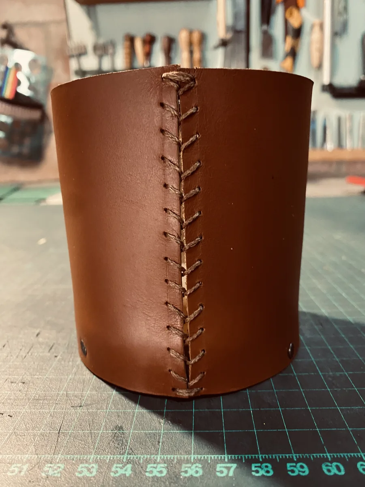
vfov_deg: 67.3
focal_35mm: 26
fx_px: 366
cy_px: 244
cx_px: 182
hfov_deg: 53.1
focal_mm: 4.25
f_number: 1.8
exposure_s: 1/50
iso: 500
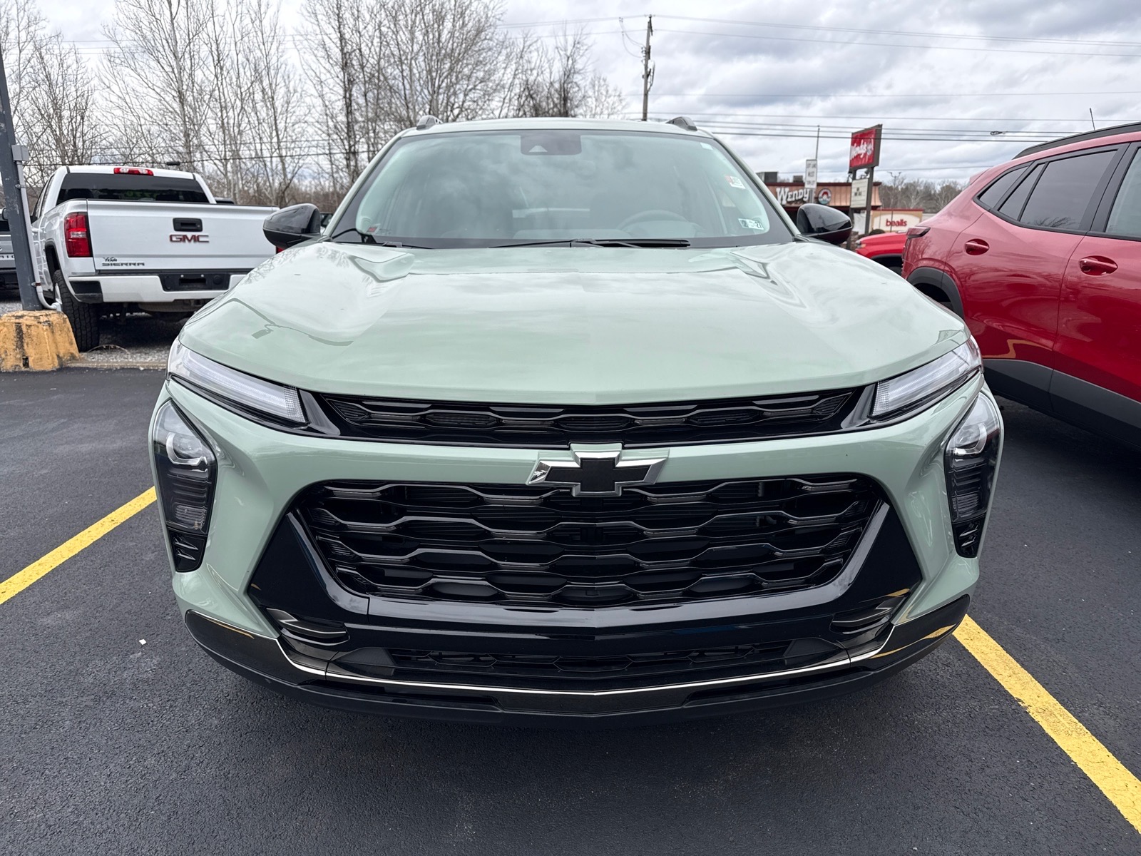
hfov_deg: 71.6
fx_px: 791
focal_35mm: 24
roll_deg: -0.5
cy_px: 428
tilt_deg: -14.0
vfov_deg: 56.8
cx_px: 570
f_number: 1.78
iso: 80
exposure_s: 1/1553
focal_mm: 6.76
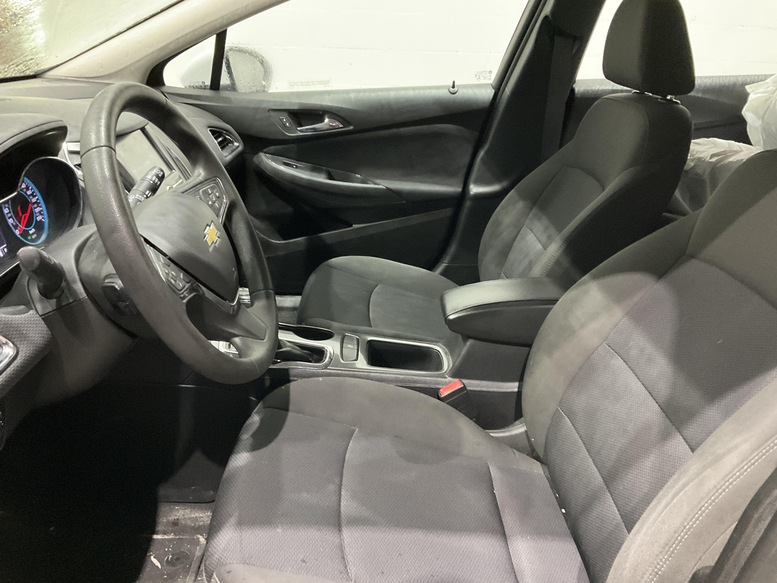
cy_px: 292
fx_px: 651
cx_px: 388
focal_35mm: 29
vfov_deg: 48.2
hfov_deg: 61.7
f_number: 1.8
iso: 400
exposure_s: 1/30
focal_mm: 3
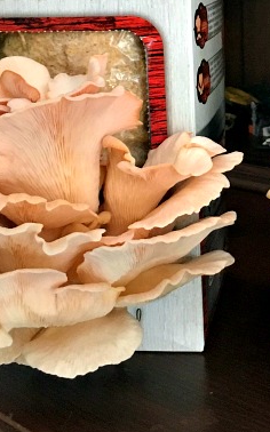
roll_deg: +0.8
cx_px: 268
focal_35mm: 65
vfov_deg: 30.9
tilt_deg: -11.3
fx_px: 766
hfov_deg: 19.4
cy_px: 104
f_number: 2.2
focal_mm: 4.15
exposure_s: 1/33
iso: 200
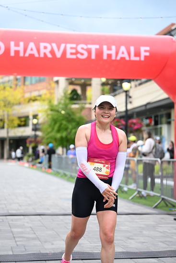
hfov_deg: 19.5
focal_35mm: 70
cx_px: 88
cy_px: 132
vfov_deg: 28.8
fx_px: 513
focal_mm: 70
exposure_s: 1/2000
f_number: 2.8
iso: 640
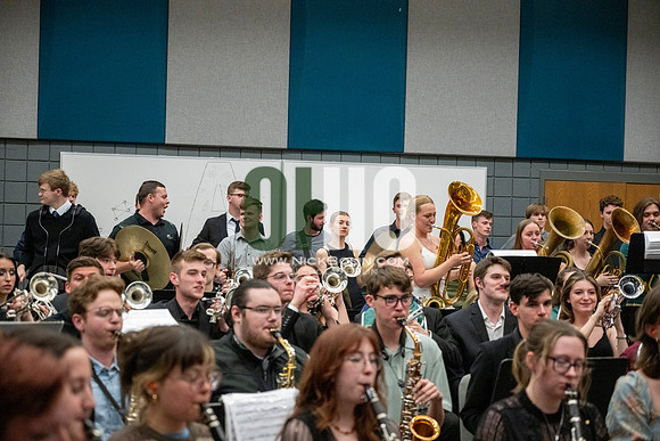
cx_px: 330
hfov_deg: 28.8
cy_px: 220
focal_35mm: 70
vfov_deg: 19.5
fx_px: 1284
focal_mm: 70
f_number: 4
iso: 10000
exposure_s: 1/500
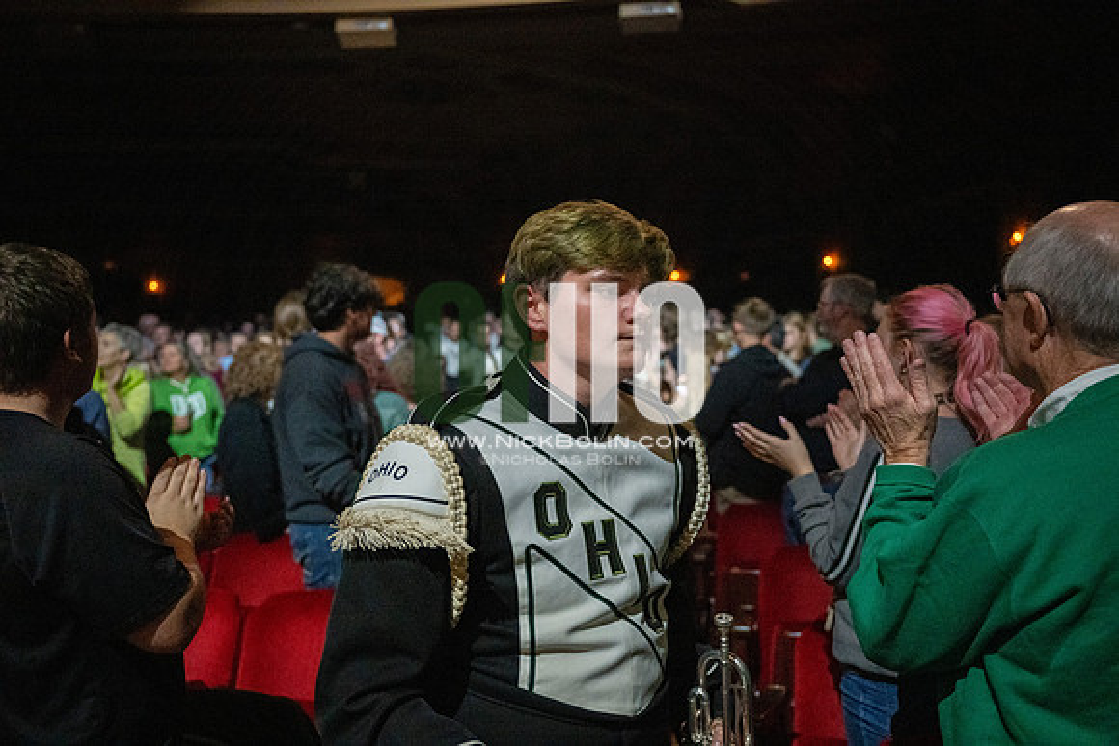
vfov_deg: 43.0
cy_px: 373
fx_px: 948
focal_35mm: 30
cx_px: 560
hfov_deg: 61.1
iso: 12800
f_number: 2.8
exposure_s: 1/500
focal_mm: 30.5
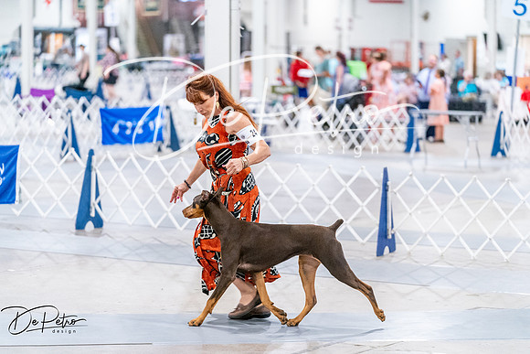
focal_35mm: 129
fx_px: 1895
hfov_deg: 15.9
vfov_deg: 10.7
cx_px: 265
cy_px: 177
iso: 6400
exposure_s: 1/320
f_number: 2.8
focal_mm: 127
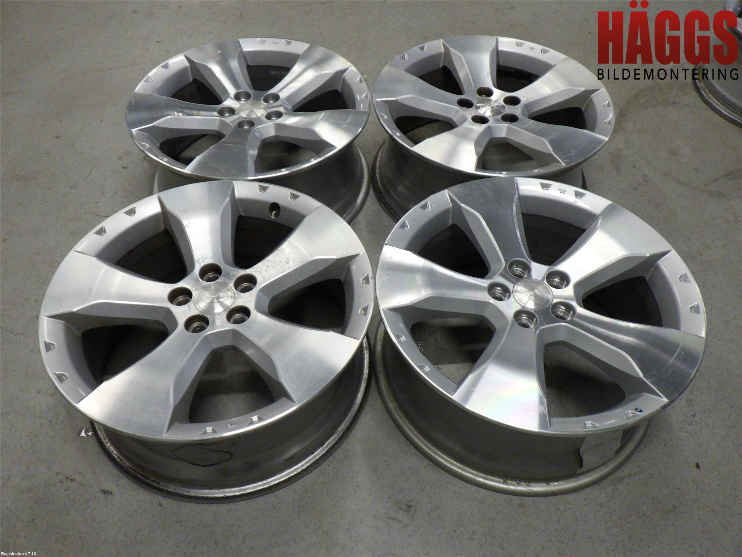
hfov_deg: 63.4
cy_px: 278
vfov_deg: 49.7
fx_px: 600
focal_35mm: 28
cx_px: 371
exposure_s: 1/40
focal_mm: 5
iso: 200
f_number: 3.5
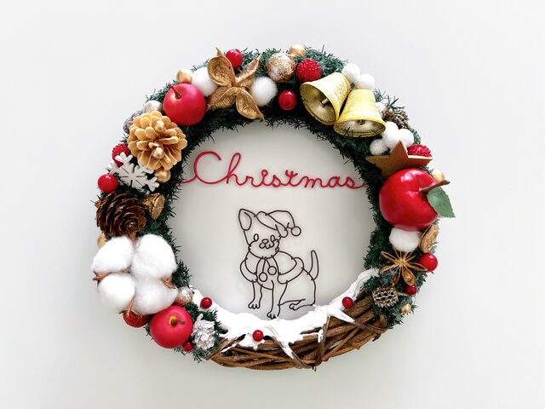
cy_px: 204
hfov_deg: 67.3
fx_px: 409
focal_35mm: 26
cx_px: 272
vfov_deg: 53.1
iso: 100
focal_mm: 5.7
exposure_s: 1/121
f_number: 1.5
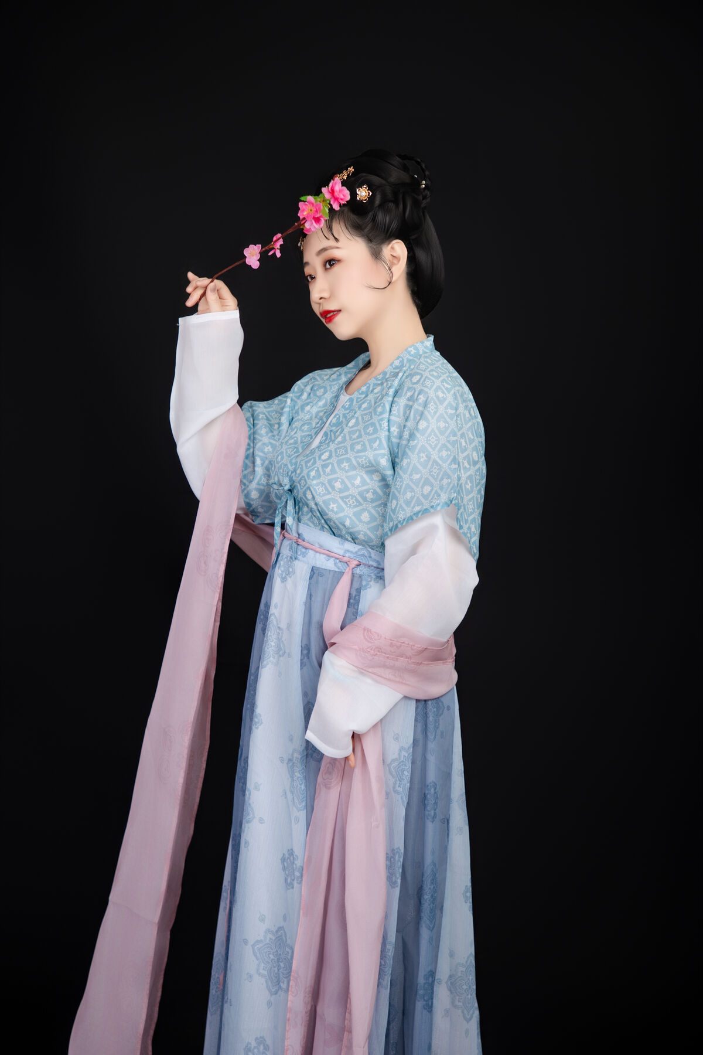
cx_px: 352
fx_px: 2021
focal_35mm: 69
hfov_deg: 19.7
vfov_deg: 29.2
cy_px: 528
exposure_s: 1/125
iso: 100
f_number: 4.5
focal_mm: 70
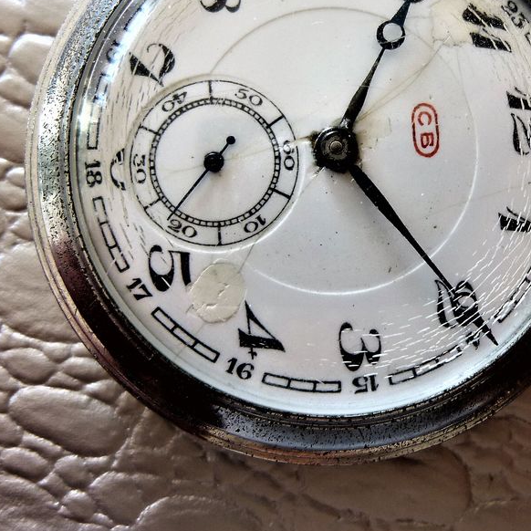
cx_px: 345
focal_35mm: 38
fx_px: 659
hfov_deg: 43.4
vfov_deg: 43.5
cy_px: 193
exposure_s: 1/30
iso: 80
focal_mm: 4.5
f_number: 3.3
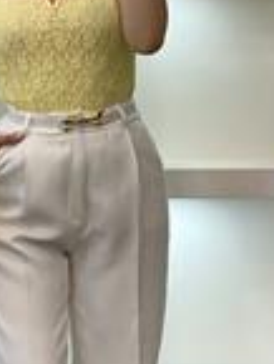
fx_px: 1560
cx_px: 55
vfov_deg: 13.3
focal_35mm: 148
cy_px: 179
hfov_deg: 10.0
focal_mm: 6
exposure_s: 1/100
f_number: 2
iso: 64
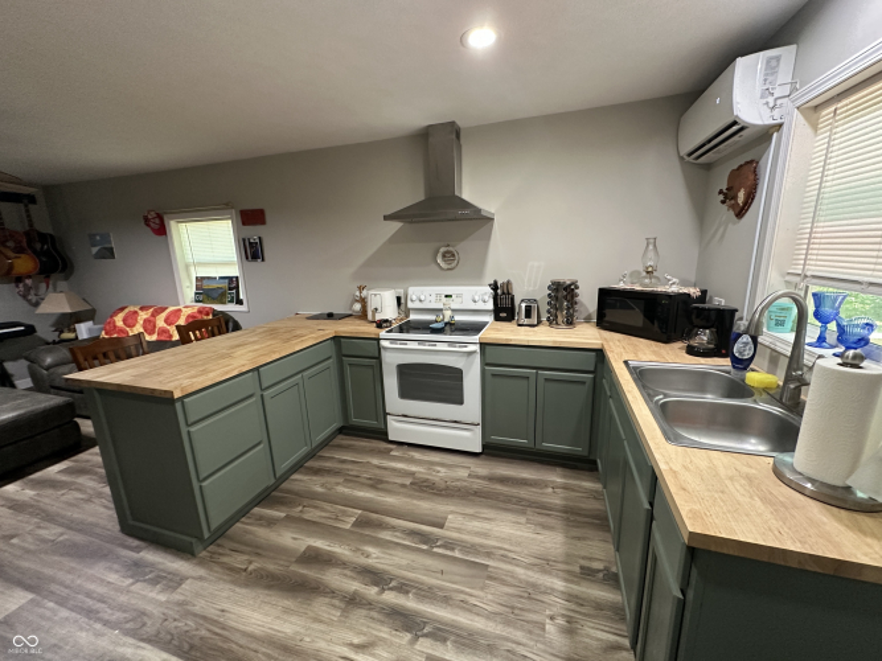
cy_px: 330
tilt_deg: -12.1
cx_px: 441
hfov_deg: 102.1
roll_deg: +1.5
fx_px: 357
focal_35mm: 14
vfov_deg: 85.7
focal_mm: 2.22
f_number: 2.2
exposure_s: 1/60
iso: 320
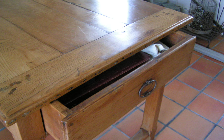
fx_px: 250
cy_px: 81
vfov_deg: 31.2
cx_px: 112
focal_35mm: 41
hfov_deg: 48.2
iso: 160
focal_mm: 5.8
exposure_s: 1/40
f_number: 2.8
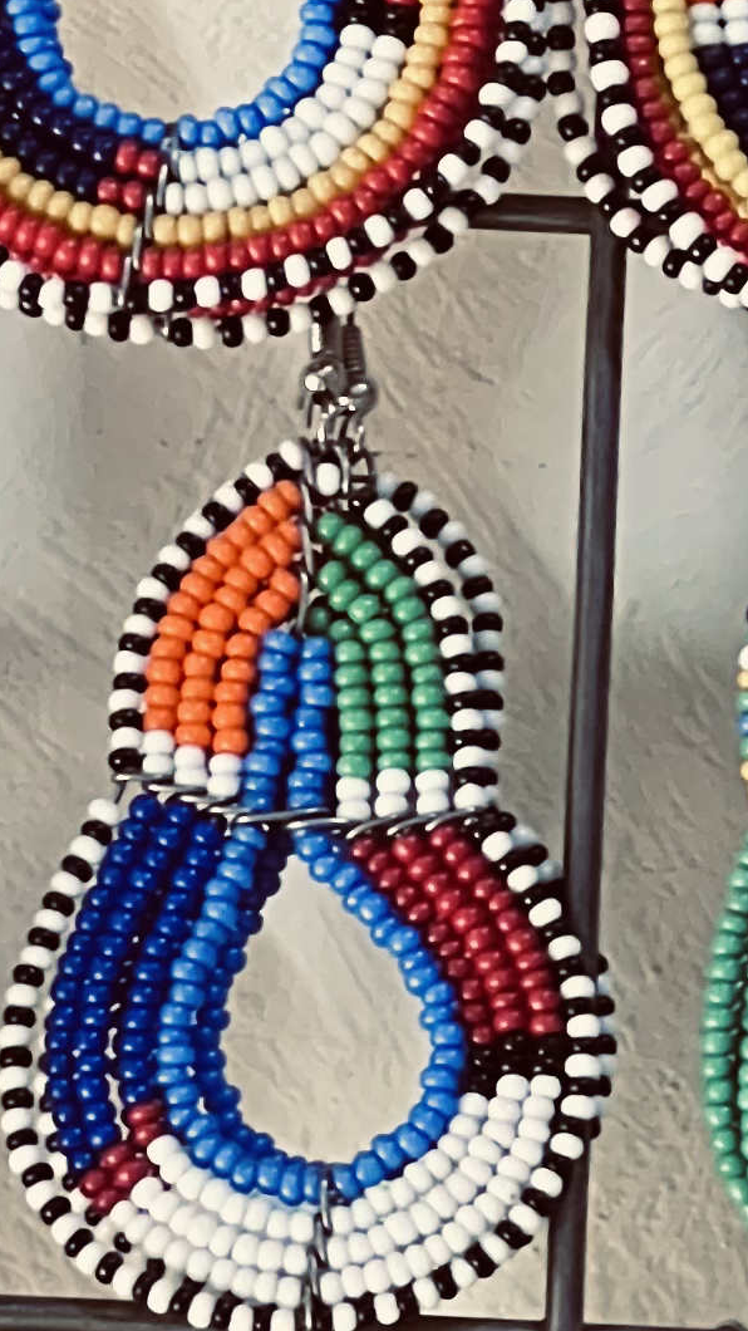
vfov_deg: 6.7
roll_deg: -2.6
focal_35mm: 319
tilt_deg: +13.7
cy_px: 1332
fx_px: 11252
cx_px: -14
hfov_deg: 3.8
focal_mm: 9
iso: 1250
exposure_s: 1/25
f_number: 2.8
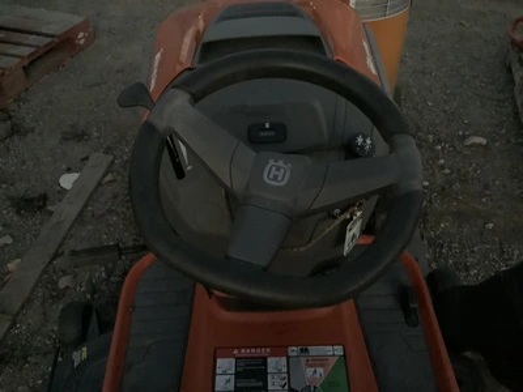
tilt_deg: -44.5
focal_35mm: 31
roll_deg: +0.3
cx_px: 262
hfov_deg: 58.4
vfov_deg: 45.4
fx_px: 468
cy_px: 196
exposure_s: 1/15
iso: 800
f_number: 2.4
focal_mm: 3.3
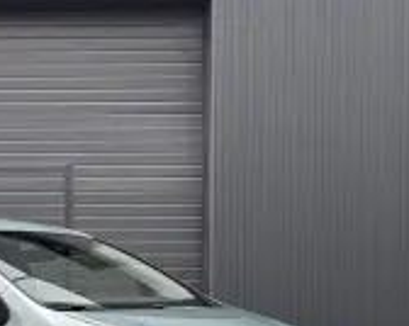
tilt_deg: -1.5
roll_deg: +0.2
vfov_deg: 14.5
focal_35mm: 104
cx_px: 13
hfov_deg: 18.1
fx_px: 1257
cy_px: 338
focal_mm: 6.76
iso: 64
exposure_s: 1/422
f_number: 1.78
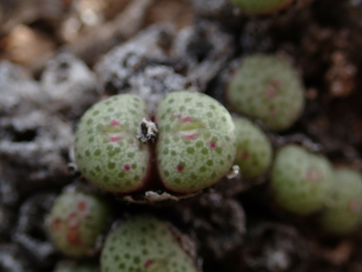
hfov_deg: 27.4
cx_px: 163
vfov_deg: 20.7
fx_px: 743
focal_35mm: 71
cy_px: 136
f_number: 5
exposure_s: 1/250
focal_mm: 11.01
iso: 200
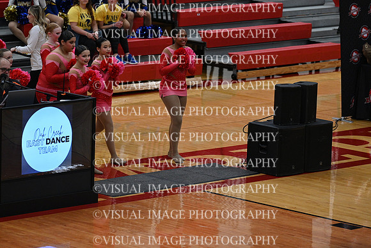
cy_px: 124
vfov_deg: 6.9
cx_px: 186
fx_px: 2061
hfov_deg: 10.3
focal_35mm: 200
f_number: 4
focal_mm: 200
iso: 4000
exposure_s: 1/400
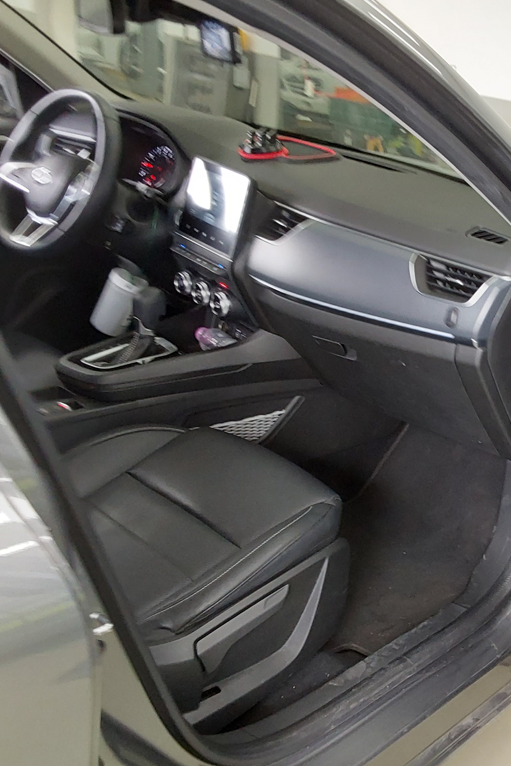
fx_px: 830
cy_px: 382
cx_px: 472
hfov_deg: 32.3
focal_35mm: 39
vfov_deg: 49.6
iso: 125
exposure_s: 1/60
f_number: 1.9
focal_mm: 2.91
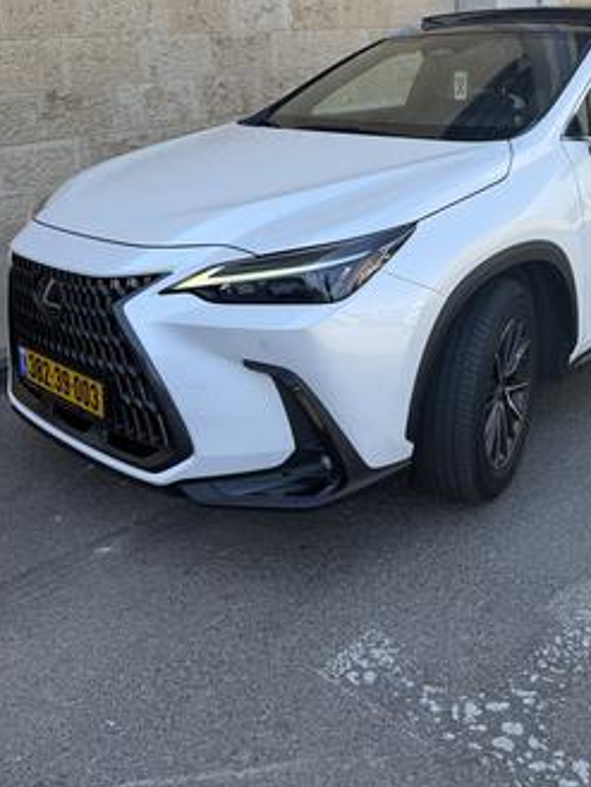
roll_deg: -0.4
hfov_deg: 40.1
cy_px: 258
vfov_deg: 51.6
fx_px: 796
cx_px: 407
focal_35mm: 35
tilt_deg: -12.6
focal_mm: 6.76
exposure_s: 1/1689
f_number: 1.78
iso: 80
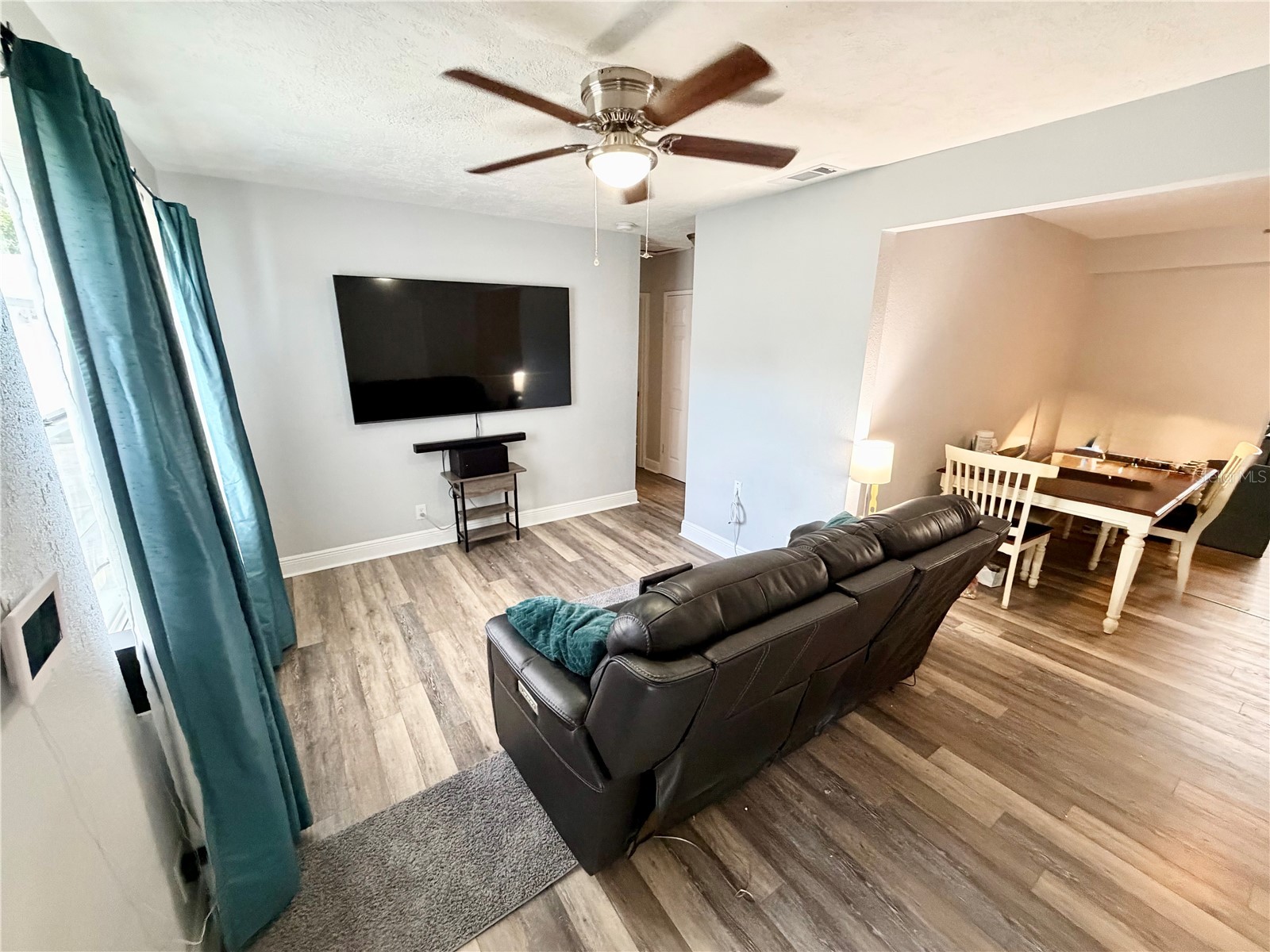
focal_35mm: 14
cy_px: 476
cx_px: 635
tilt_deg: -16.2
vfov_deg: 85.7
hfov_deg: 102.1
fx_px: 514
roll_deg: -0.5
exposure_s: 1/60
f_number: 2.2
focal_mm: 2.22
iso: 640
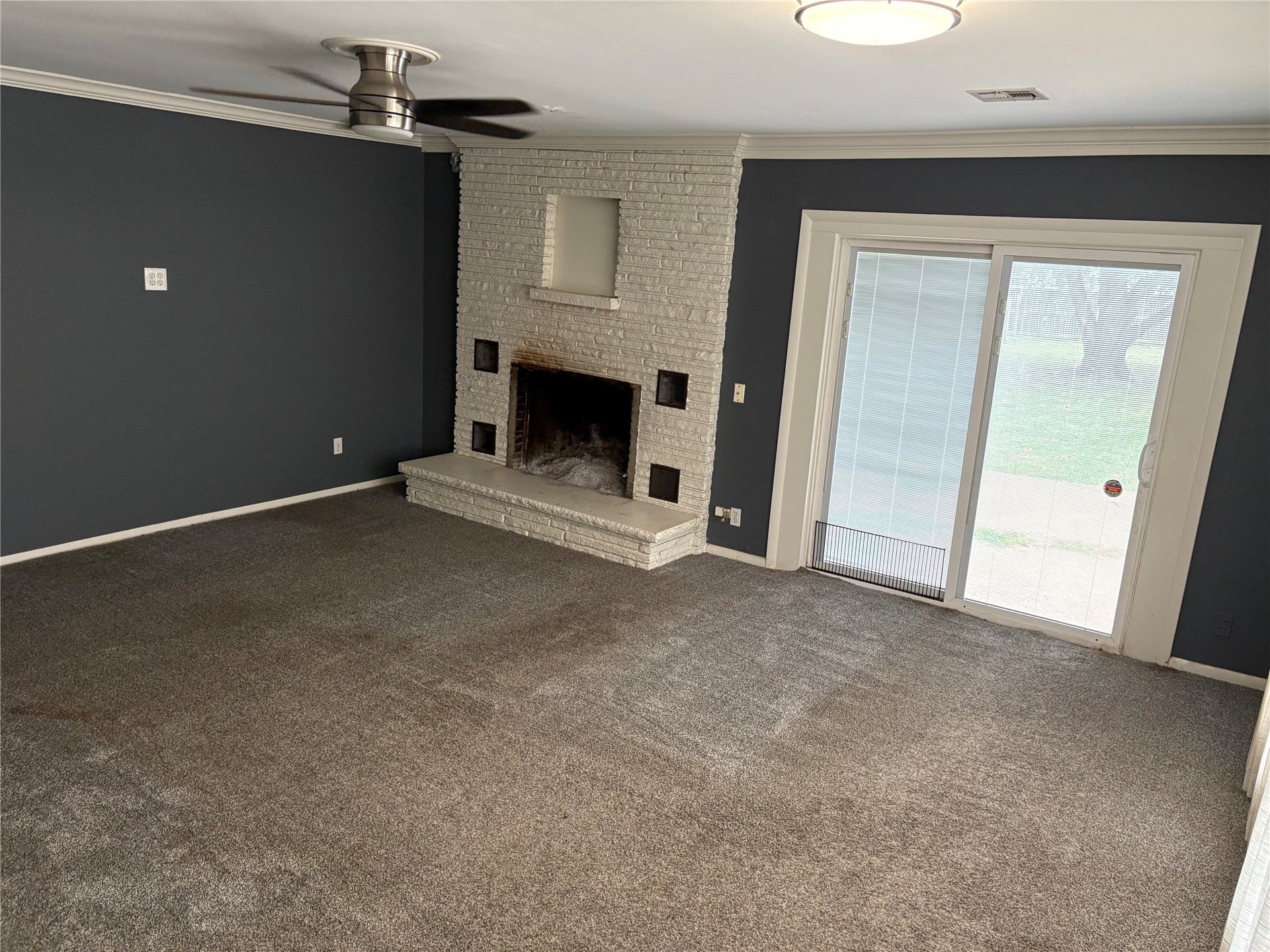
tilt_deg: -13.2
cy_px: 476
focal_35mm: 26
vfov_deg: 53.1
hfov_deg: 67.3
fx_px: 954
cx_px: 635
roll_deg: -3.8
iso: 200
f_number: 1.6
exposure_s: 1/120
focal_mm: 5.96
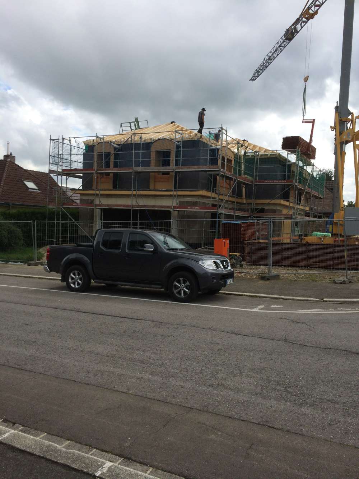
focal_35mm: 30
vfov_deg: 60.0
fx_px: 415
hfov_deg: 46.8
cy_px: 240
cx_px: 180
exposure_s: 1/2160
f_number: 2.2
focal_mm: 4.12
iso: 40
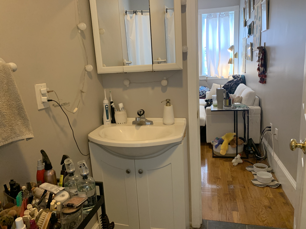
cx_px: 153
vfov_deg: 53.1
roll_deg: +2.6
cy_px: 114
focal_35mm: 26
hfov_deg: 67.3
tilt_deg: -12.3
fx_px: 230
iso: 320
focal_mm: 4.25
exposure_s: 1/60
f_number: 1.8
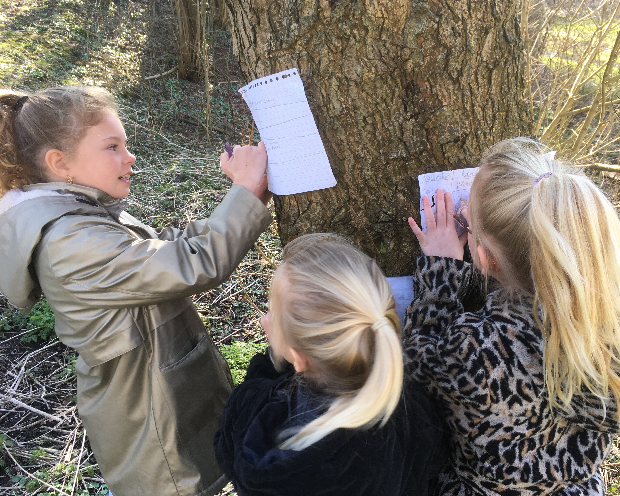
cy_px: 243
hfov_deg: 57.1
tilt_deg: -23.1
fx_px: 569
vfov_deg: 47.1
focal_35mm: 31
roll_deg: -0.4
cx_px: 338
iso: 32
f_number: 2.2
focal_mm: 4.15
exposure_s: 1/100
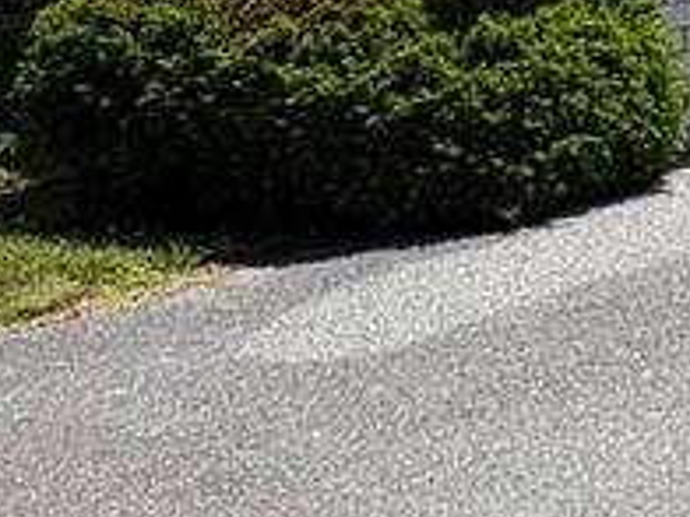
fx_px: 2053
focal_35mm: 103
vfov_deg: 14.0
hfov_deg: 16.0
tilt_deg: -4.1
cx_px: 1267
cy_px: -63
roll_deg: +0.6
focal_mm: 2.22
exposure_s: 1/888
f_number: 2.2
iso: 20
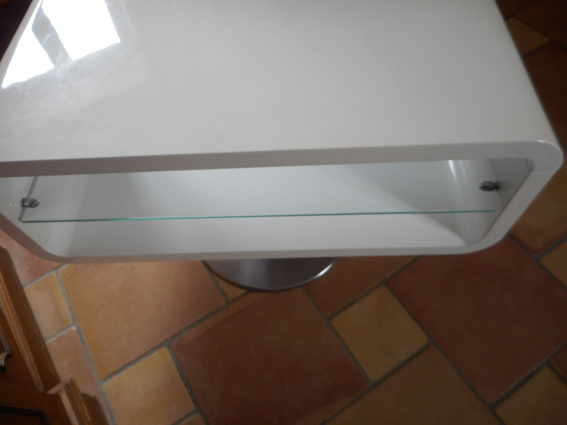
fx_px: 409
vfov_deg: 54.9
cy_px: 212
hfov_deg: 69.4
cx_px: 284
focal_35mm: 25
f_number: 3.7
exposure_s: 1/30
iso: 140
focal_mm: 4.5
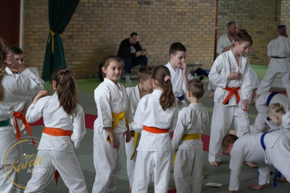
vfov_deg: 13.0
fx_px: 846
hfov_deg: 19.5
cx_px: 145
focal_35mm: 105
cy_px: 96
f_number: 4
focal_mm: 105
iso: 2500
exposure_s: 1/160
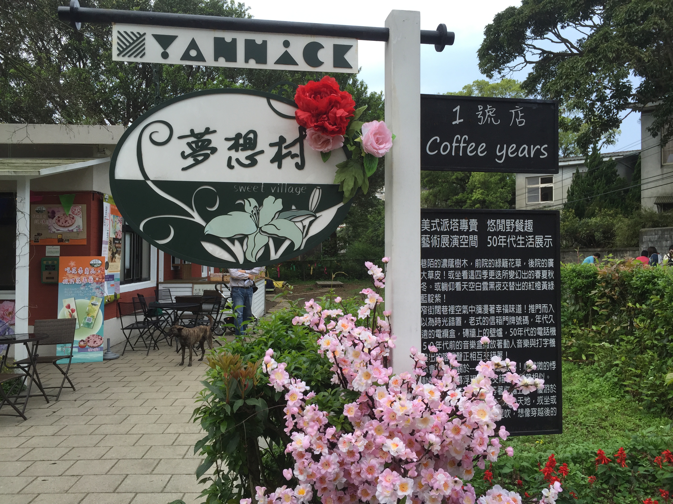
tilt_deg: +0.5
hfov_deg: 61.7
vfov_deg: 48.2
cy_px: 252
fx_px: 564
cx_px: 336
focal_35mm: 29
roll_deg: -0.6
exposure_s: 1/807
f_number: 2.2
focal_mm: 4.15
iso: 32
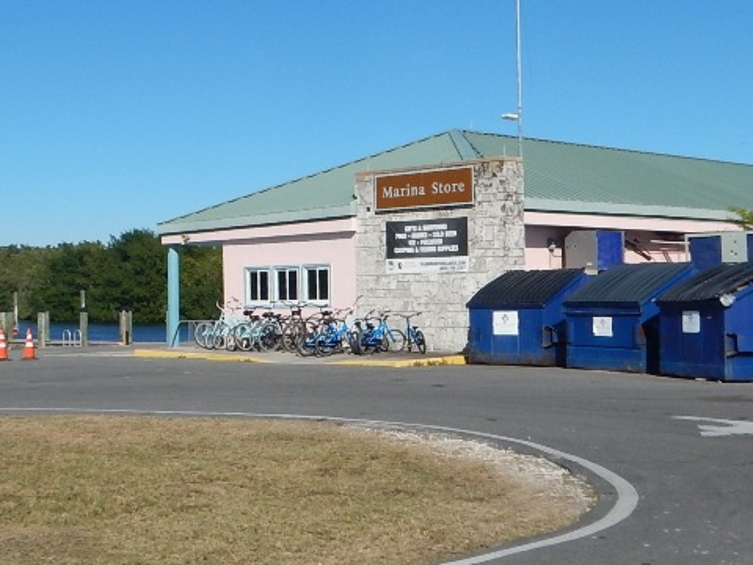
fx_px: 522
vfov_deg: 56.8
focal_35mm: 24
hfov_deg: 71.6
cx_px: 376
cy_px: 282
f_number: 8.2
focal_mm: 4.3
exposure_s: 1/400
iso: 125
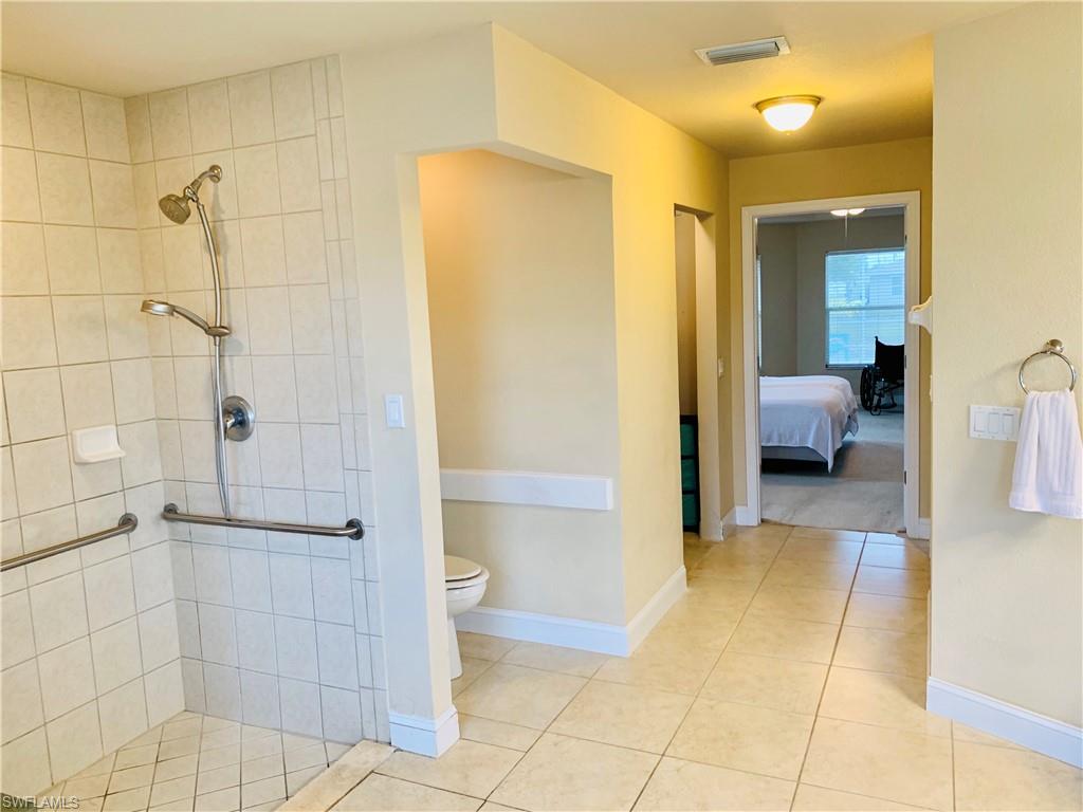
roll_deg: +2.6
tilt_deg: -7.6
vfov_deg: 53.1
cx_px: 542
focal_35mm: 26
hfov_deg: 67.3
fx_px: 813
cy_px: 406
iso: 100
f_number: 1.8
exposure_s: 1/60
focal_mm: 4.25
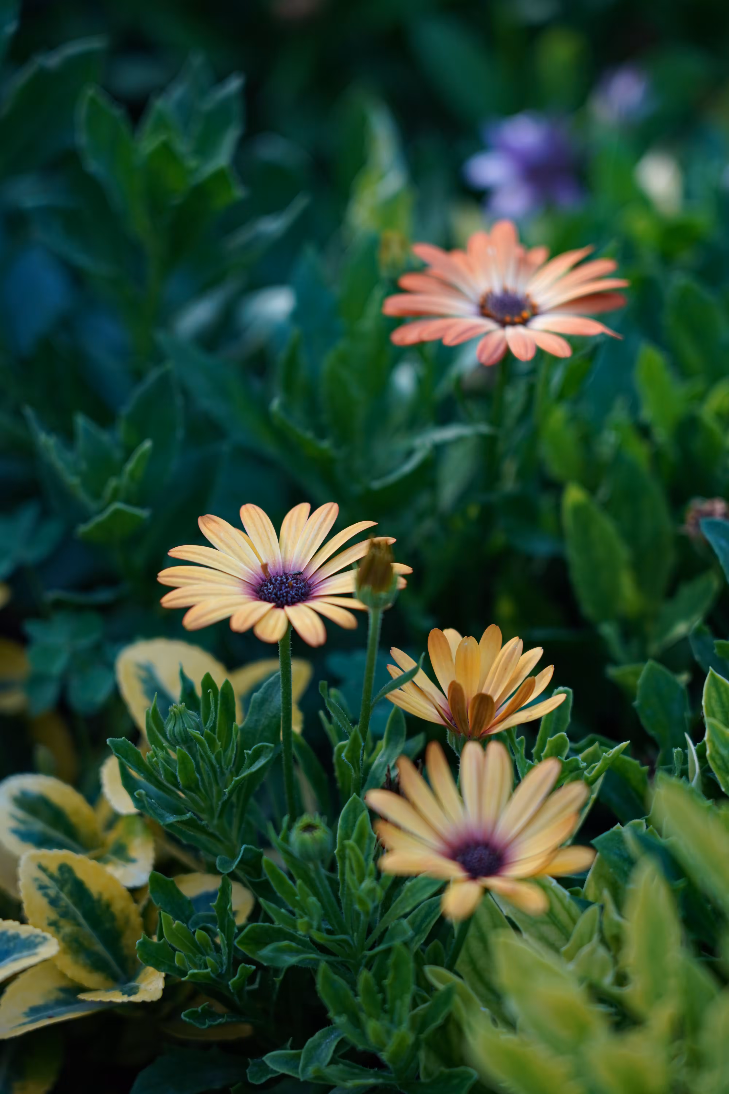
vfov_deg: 19.5
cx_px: 364
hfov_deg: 13.0
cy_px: 547
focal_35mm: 105
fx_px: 3189
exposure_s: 1/800
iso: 800
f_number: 4
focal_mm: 105
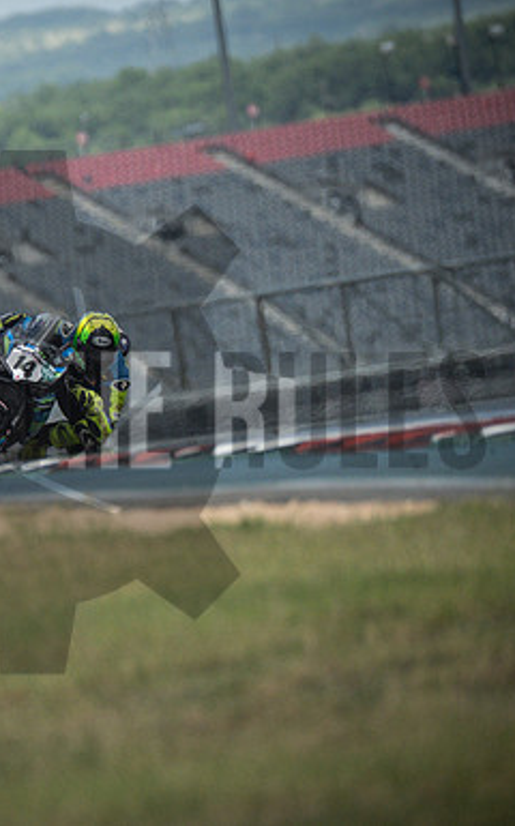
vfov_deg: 2.3
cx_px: 32
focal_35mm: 922
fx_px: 20744
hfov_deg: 1.4
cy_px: 413
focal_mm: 400
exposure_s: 1/2500
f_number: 5.6
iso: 1600
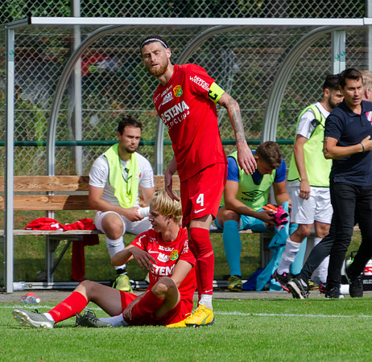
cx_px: 159
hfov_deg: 1.9
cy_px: 293
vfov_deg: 1.9
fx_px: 11031
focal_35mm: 919
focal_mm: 300
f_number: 5.6
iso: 100
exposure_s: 1/800
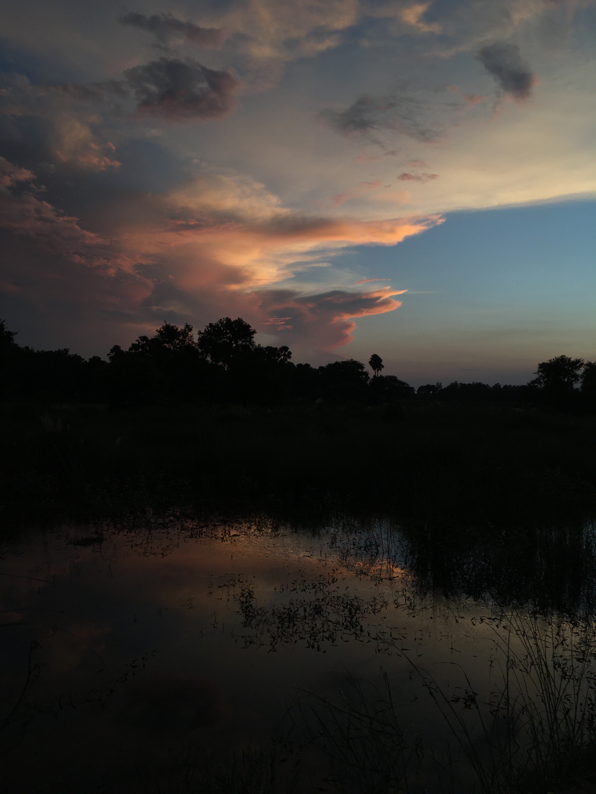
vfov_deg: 61.7
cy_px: 397
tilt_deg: -0.7
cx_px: 298
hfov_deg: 48.2
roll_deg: -0.3
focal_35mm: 29
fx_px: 666
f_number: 2.2
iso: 25
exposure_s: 1/280
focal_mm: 4.15
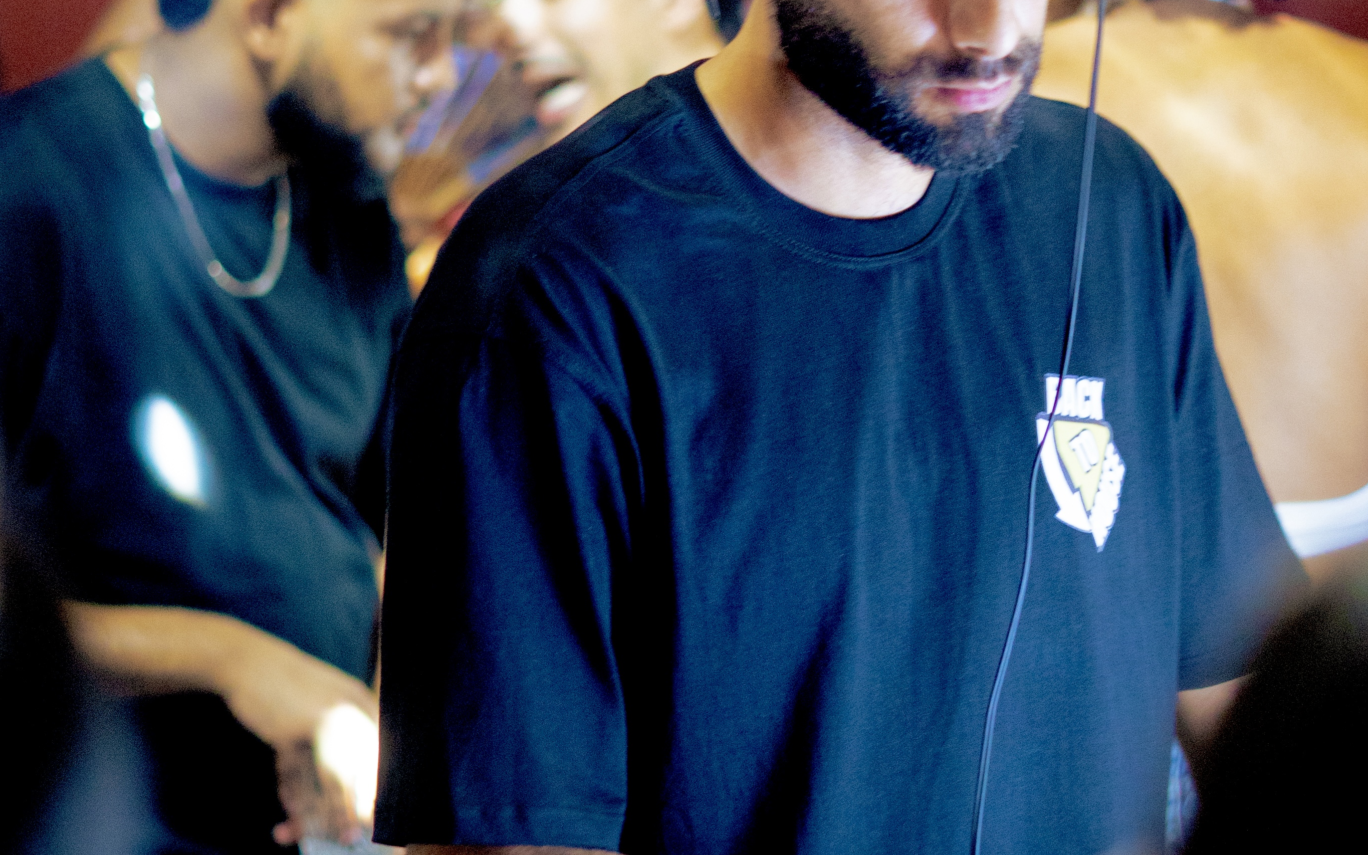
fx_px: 4175
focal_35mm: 112
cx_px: 833
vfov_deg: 11.7
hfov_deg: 18.6
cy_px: 394
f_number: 1.8
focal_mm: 50
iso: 2500
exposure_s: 1/100
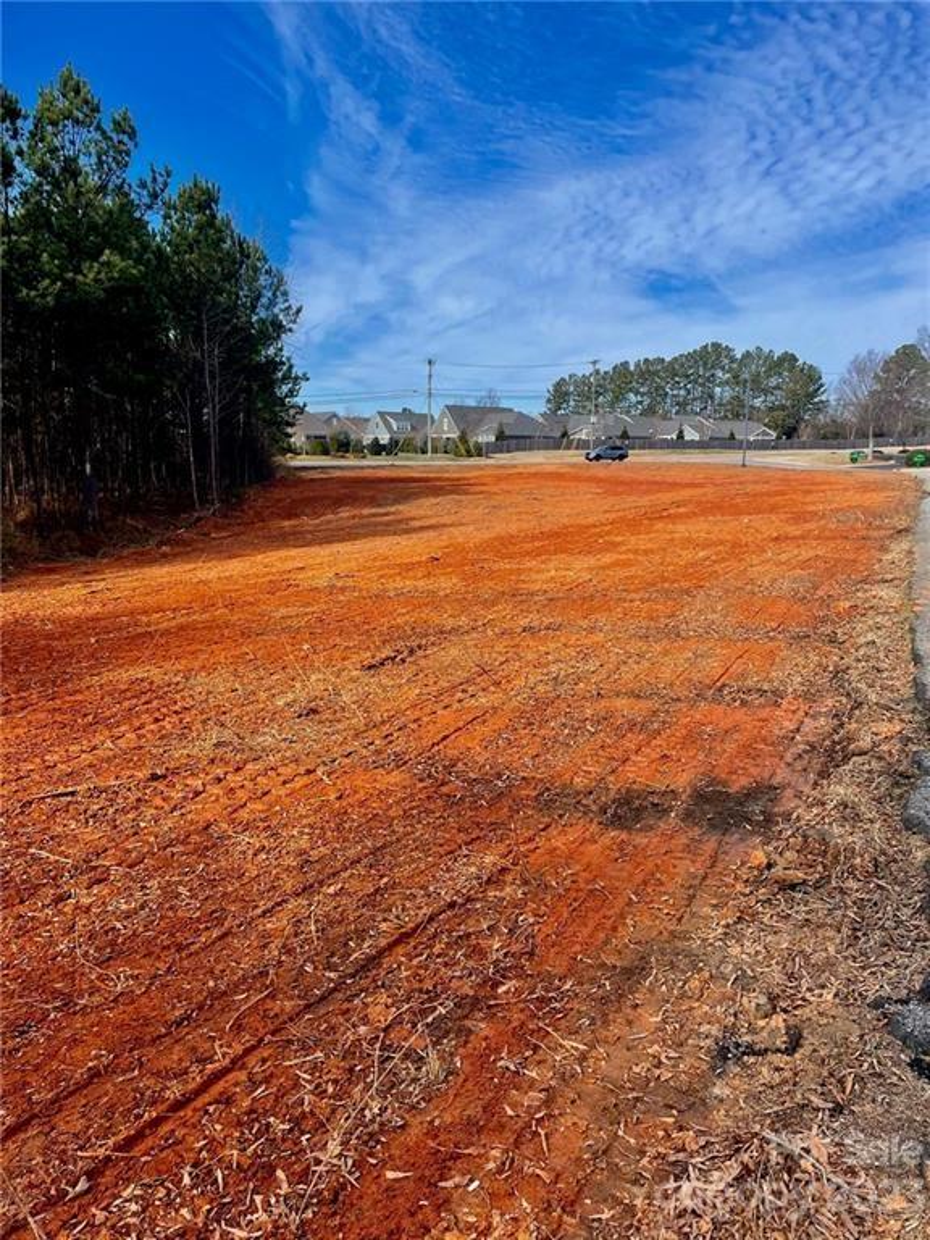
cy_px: 620
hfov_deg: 53.1
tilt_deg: -9.9
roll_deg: -0.8
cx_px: 465
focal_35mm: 26
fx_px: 931
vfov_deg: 67.3
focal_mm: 4.2
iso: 32
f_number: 1.6
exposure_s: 1/2506
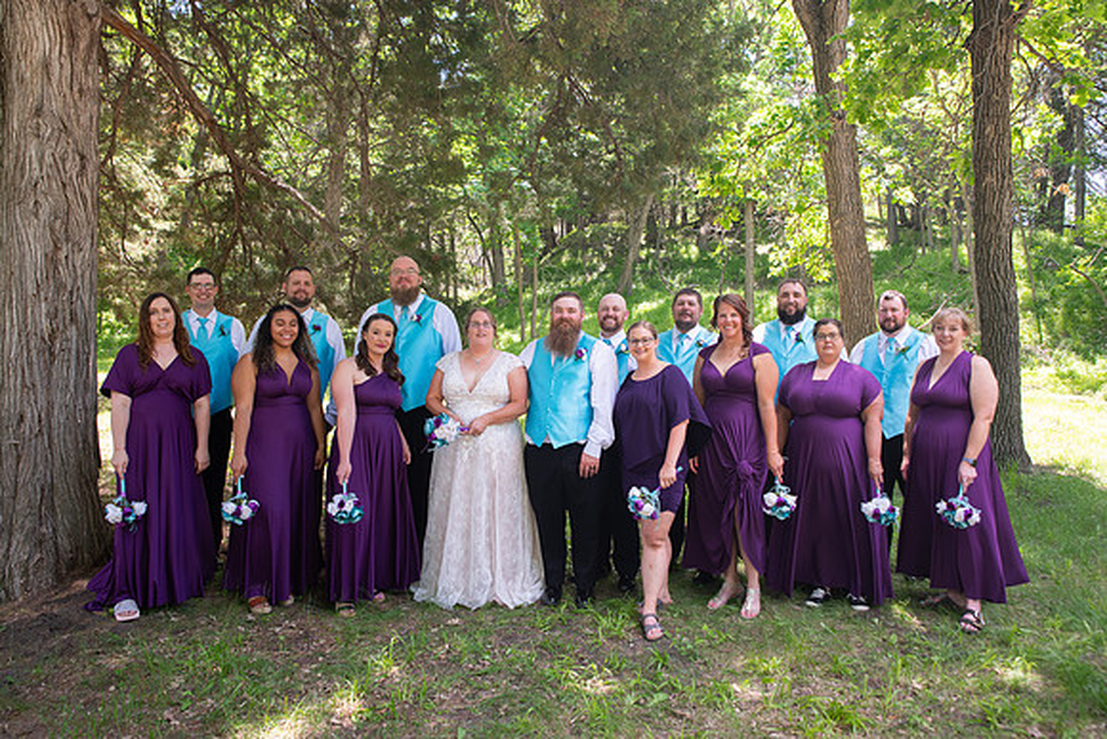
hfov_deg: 72.0
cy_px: 358
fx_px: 761
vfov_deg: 51.8
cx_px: 571
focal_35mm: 25
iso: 250
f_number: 5
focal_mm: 24
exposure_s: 1/125
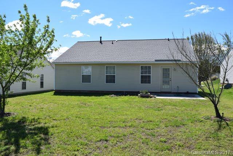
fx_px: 194
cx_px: 116
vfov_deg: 43.6
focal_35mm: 30
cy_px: 78
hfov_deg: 61.9
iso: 200
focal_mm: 20
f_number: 10
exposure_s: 1/400
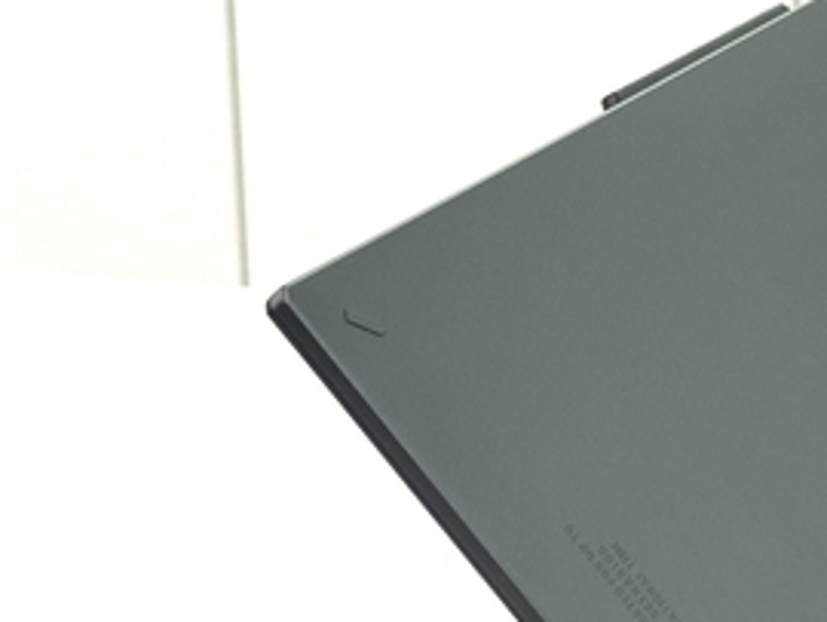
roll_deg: -0.8
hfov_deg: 13.7
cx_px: 836
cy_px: 588
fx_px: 3395
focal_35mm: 142
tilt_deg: -24.6
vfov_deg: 10.4
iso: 50
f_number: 1.78
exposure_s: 1/121
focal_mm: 6.76
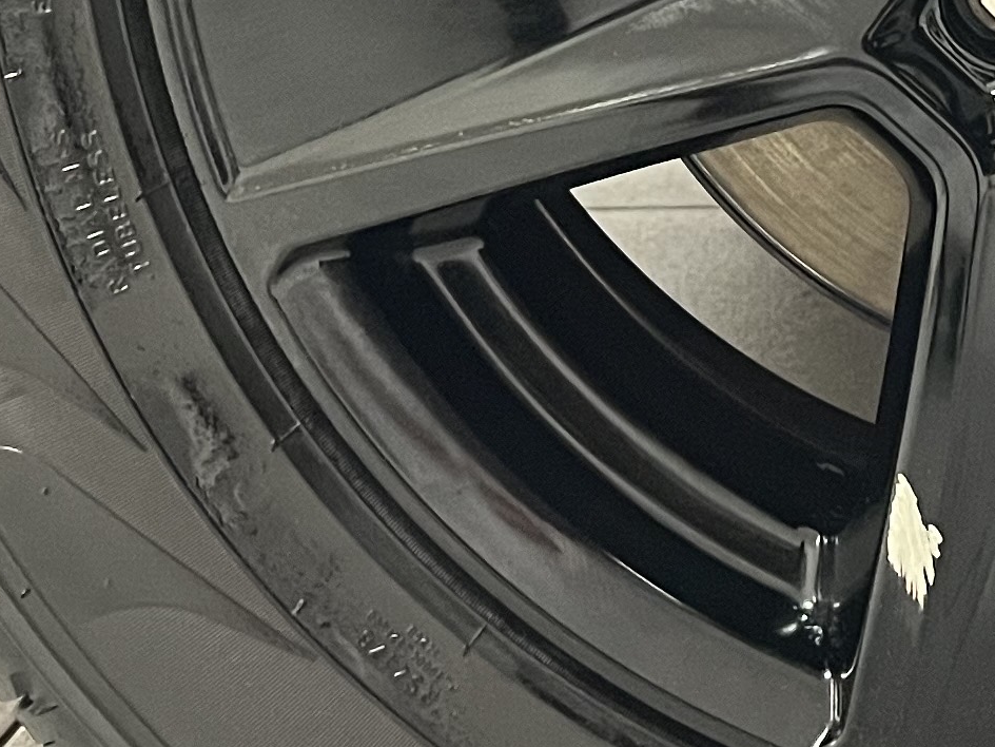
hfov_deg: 17.0
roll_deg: +0.8
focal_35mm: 111
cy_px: -230
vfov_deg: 12.9
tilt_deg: -6.5
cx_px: 1154
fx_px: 3191
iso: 640
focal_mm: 5.1
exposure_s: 1/30
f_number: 1.6
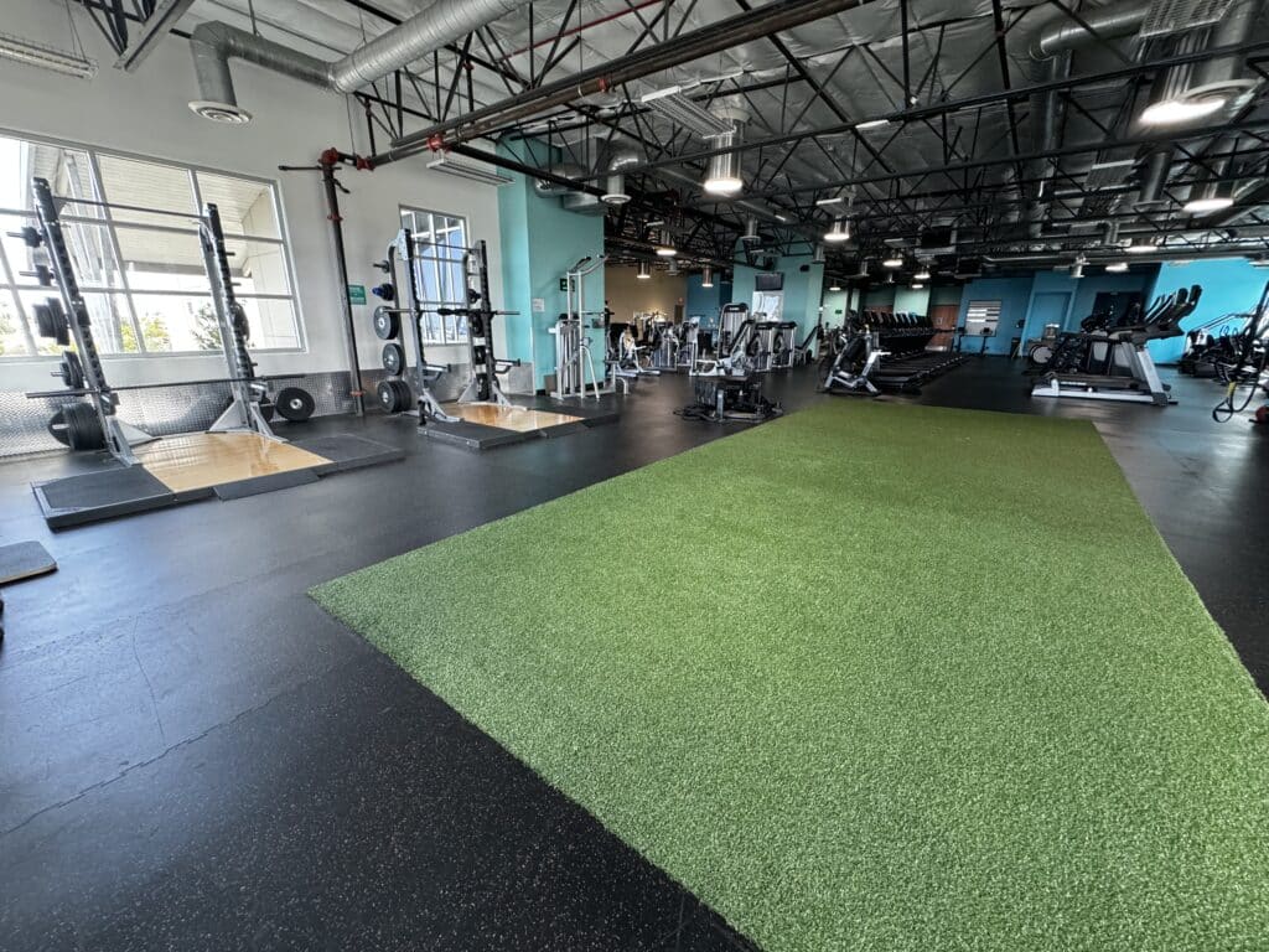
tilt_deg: -17.2
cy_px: 476
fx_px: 513
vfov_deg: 85.7
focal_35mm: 14
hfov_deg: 102.1
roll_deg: -0.2
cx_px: 634
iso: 320
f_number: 2.2
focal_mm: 2.22
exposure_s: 1/79
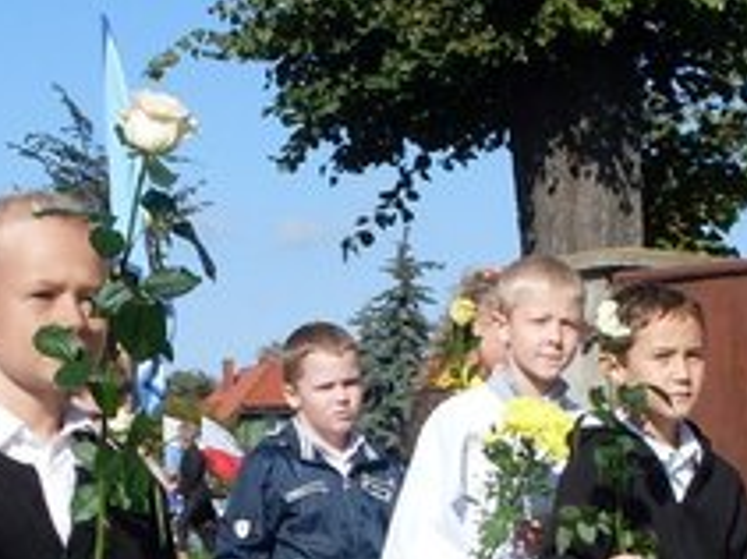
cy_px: 575
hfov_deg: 13.1
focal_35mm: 151
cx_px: 276
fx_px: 3257
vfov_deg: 9.7
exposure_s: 1/250
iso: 80
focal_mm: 8.1
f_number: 9.1
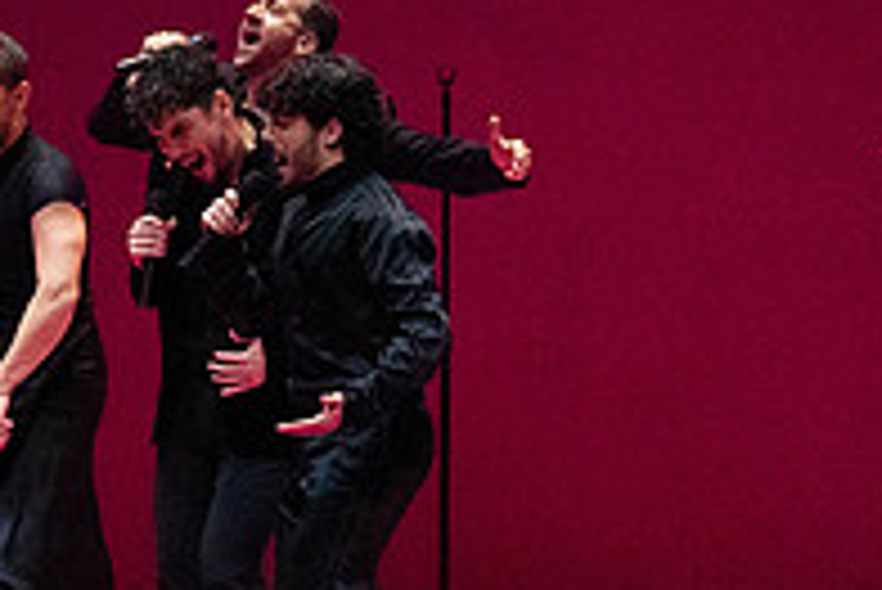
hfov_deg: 2.9
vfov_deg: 2.0
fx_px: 17236
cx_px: 468
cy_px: 133
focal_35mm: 703
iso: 25600
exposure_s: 1/400
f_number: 10
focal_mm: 238
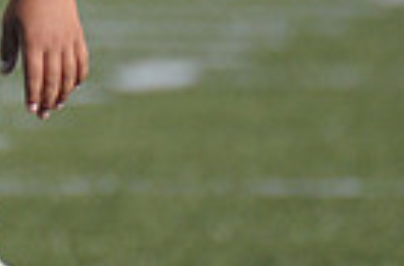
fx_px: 29532
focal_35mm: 2641
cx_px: -110
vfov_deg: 0.5
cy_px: -289
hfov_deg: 0.8
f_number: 4
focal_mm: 400
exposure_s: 1/4000
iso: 640
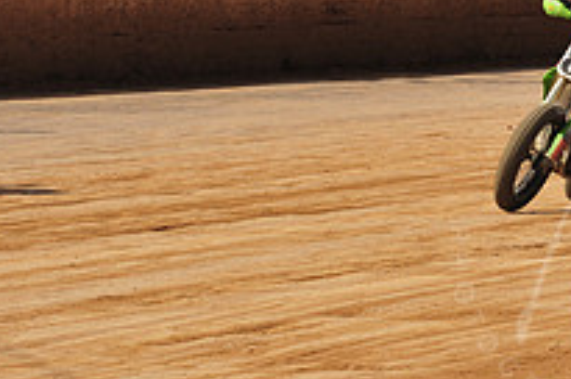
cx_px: 616
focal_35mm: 411
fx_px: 6509
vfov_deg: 3.3
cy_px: -6
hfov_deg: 5.0
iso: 200
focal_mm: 145
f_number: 10
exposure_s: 1/400
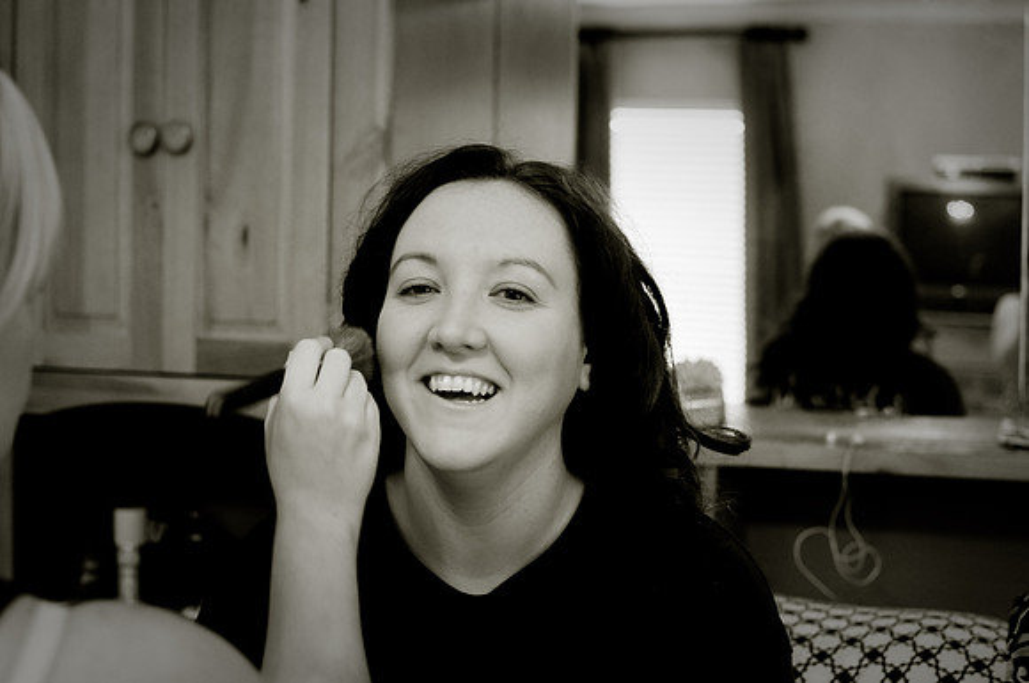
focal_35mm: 52
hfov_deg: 37.9
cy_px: 342
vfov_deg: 25.7
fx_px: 1499
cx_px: 514
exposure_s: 1/30
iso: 320
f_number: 2.8
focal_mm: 35
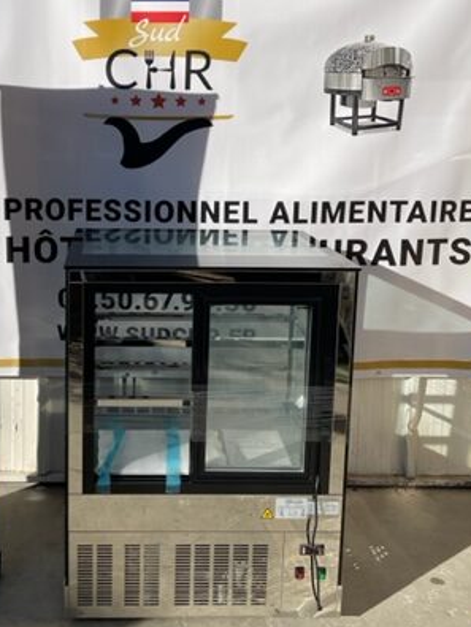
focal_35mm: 42
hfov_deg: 33.9
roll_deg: -0.2
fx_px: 762
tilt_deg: -8.0
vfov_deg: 44.6
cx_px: 138
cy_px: 252
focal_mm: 4.2
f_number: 1.6
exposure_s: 1/5814
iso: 32
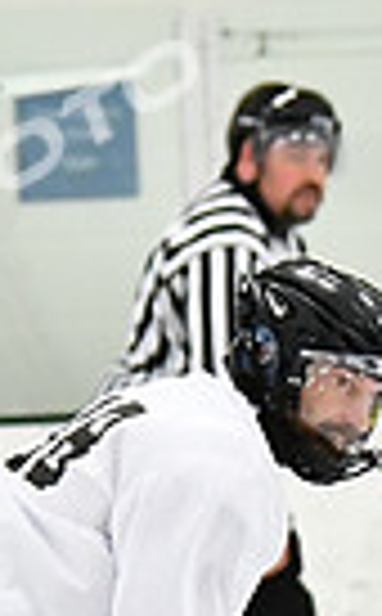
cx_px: 202
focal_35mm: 662
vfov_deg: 3.2
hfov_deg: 2.0
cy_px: 807
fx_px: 11085
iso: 6400
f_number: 2.8
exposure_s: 1/1600
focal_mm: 102
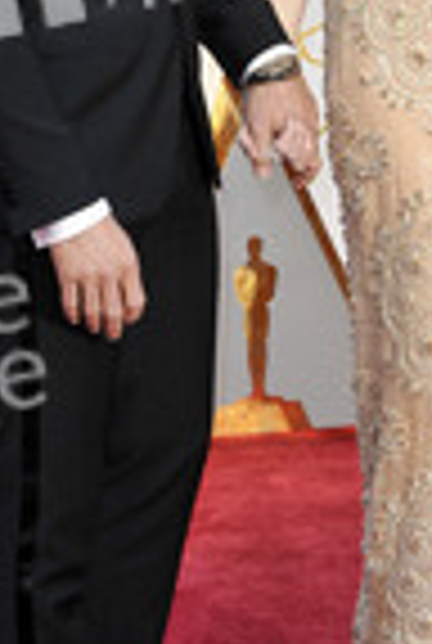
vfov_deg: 10.8
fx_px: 3403
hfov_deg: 7.3
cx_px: 308
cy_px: 158
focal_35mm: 190
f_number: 6.3
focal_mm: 68
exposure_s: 1/250
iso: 1000
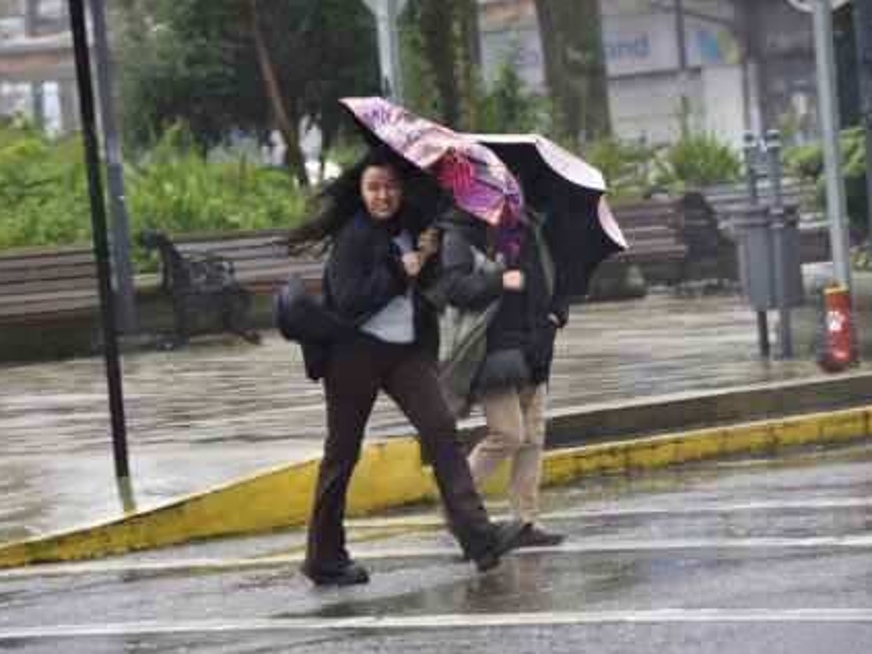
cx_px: 420
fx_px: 5490
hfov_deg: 9.1
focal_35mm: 218
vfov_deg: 6.8
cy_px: 328
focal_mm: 200
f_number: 8
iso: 200
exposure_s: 1/80
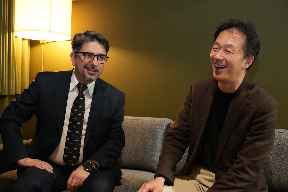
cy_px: 96
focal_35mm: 43
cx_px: 144
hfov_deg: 45.4
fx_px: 344
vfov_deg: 31.2
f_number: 6.3
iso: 12800
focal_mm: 43
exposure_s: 1/60
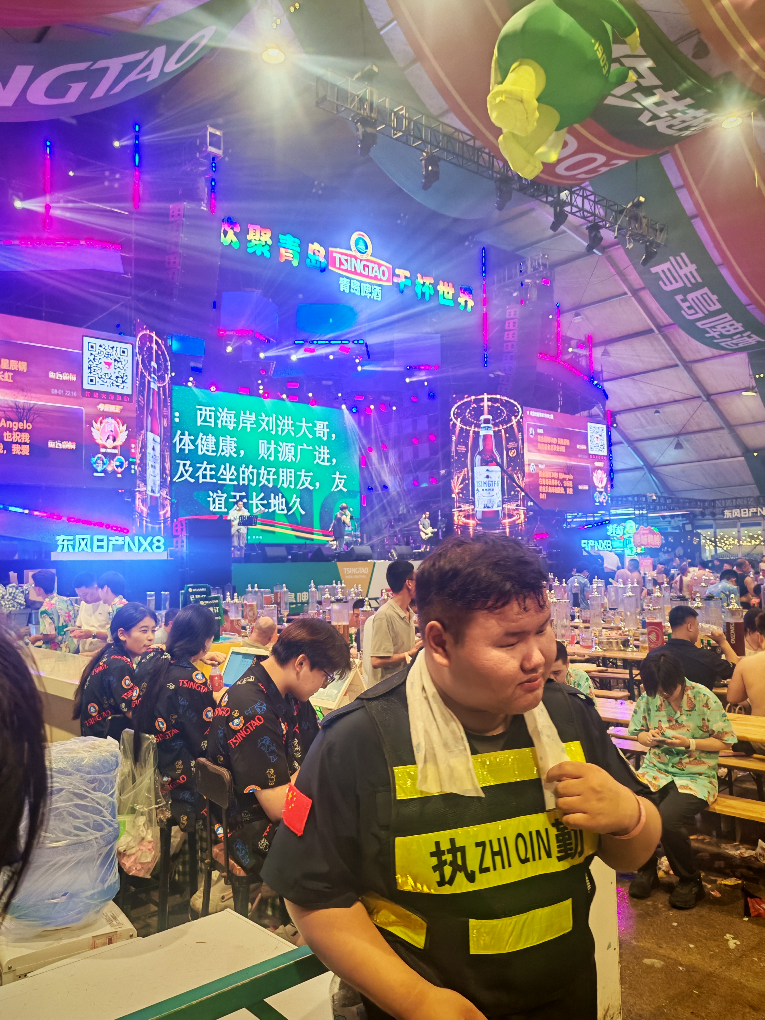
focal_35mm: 28
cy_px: 494
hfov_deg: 49.7
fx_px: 825
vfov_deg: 63.4
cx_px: 381
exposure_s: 1/100
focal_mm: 5.52
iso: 500
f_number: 1.95
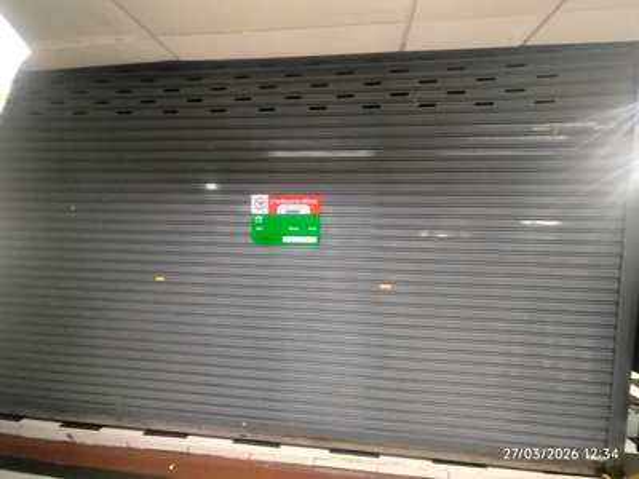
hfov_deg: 98.2
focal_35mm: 15
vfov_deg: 81.7
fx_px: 277
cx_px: 320
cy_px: 240
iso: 250
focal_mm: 1.65
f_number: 2.2
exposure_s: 1/25
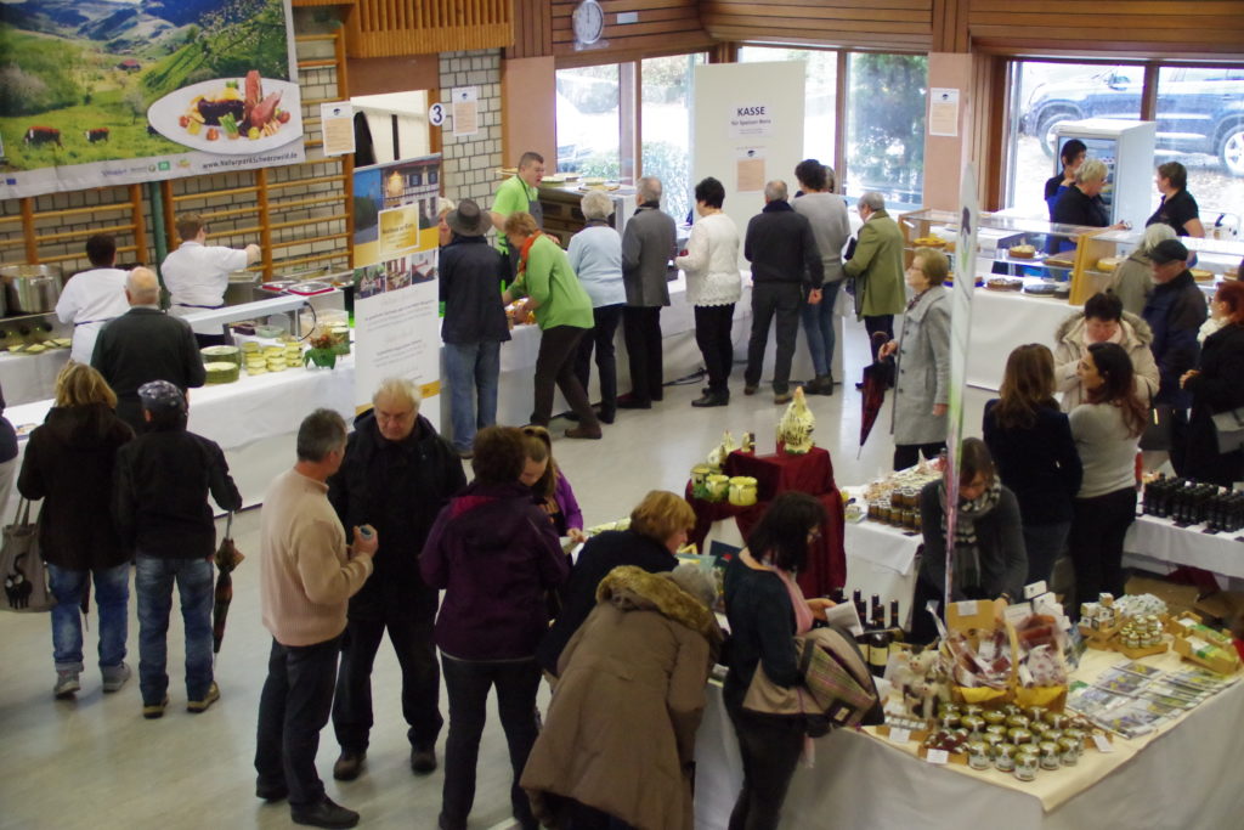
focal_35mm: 56
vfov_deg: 24.4
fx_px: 1918
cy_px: 415
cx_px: 622
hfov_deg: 35.9
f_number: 4.5
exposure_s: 1/80
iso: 6400
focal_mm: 37
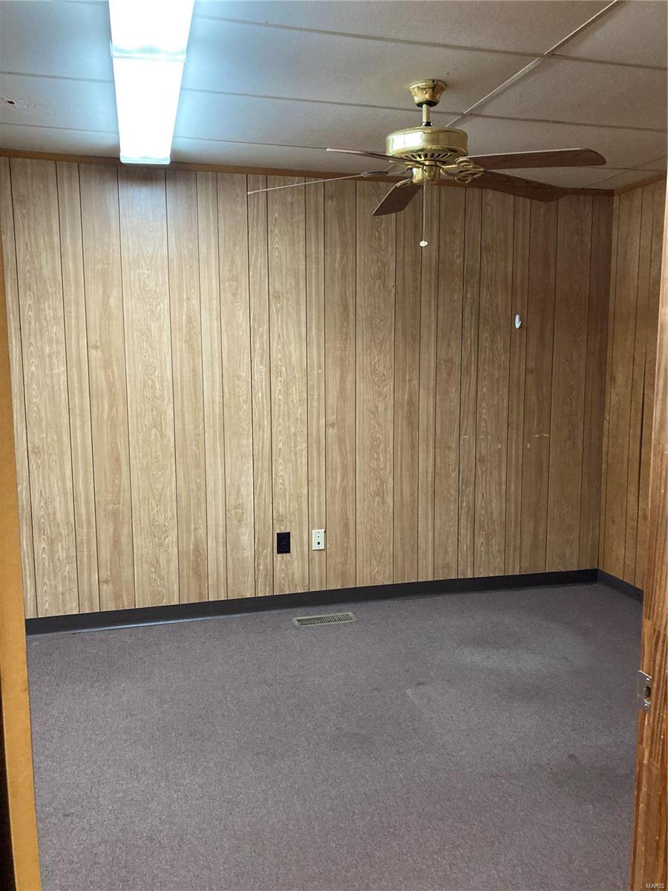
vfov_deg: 63.4
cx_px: 334
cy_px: 446
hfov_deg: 49.7
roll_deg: +0.4
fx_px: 720
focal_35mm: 28
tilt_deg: -5.8
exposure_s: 1/60
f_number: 1.8
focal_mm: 3.99
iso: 320
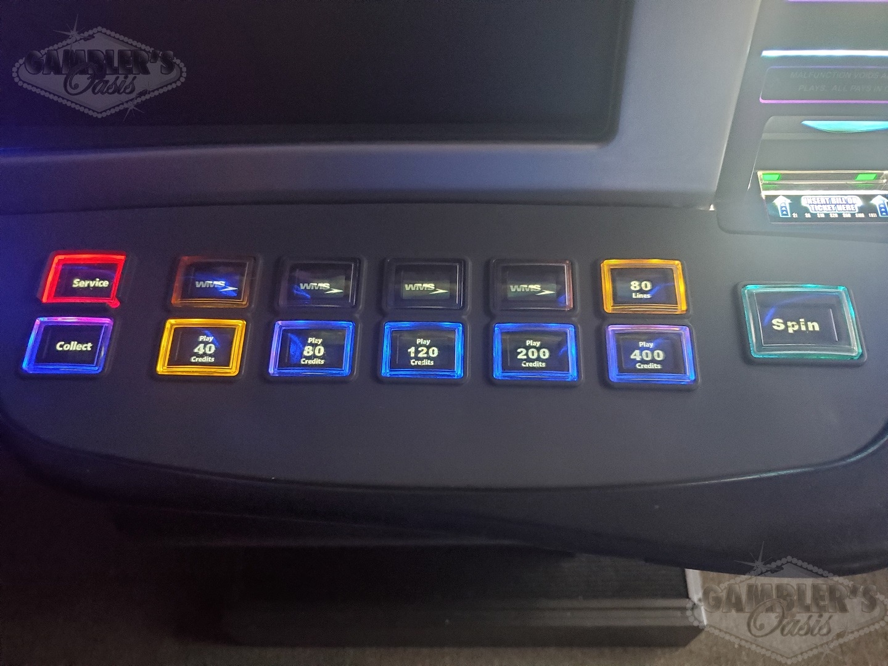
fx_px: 667
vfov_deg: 53.1
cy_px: 333
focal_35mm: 26
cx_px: 444
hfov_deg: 67.3
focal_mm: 4.3
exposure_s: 1/33
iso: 640
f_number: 1.5
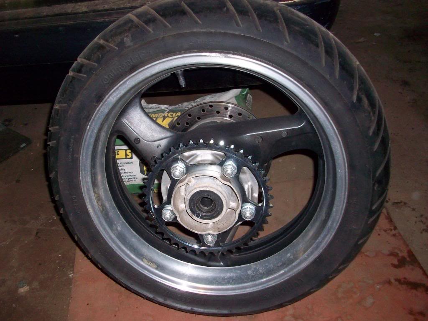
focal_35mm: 34
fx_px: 420
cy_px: 160
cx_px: 214
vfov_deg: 41.8
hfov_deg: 54.0
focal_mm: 5.7
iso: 200
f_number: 2.8
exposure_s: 1/60
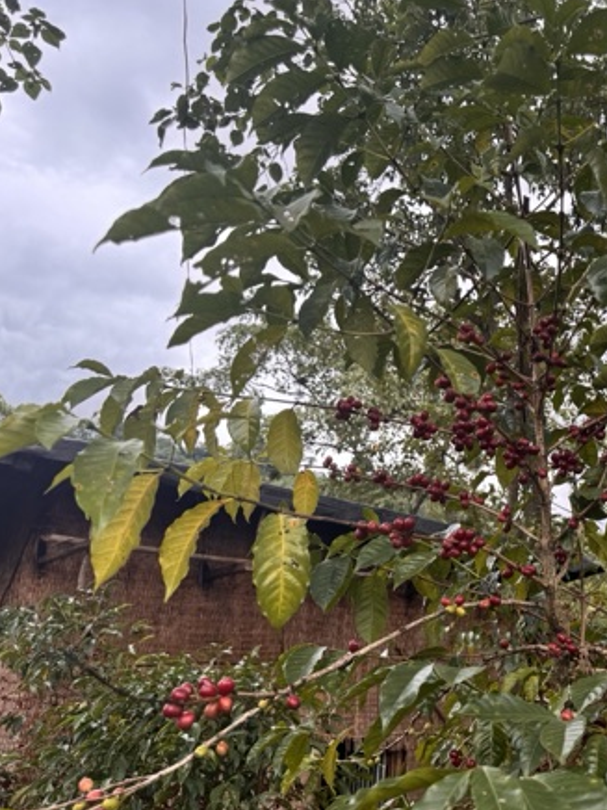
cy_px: 411
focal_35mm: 33
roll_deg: +3.7
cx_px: 520
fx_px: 772
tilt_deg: +19.8
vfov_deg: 55.4
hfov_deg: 40.4
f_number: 1.78
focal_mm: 6.76
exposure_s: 1/765
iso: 80
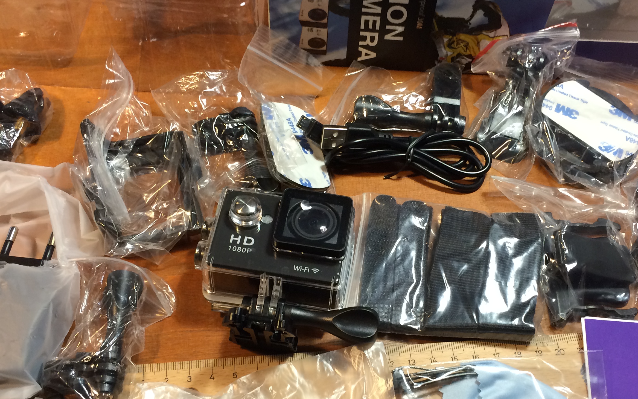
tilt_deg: -57.5
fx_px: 748
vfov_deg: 29.6
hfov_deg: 46.1
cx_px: 359
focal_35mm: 43
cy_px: 274
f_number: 2.2
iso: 125
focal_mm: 4.15
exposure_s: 1/33
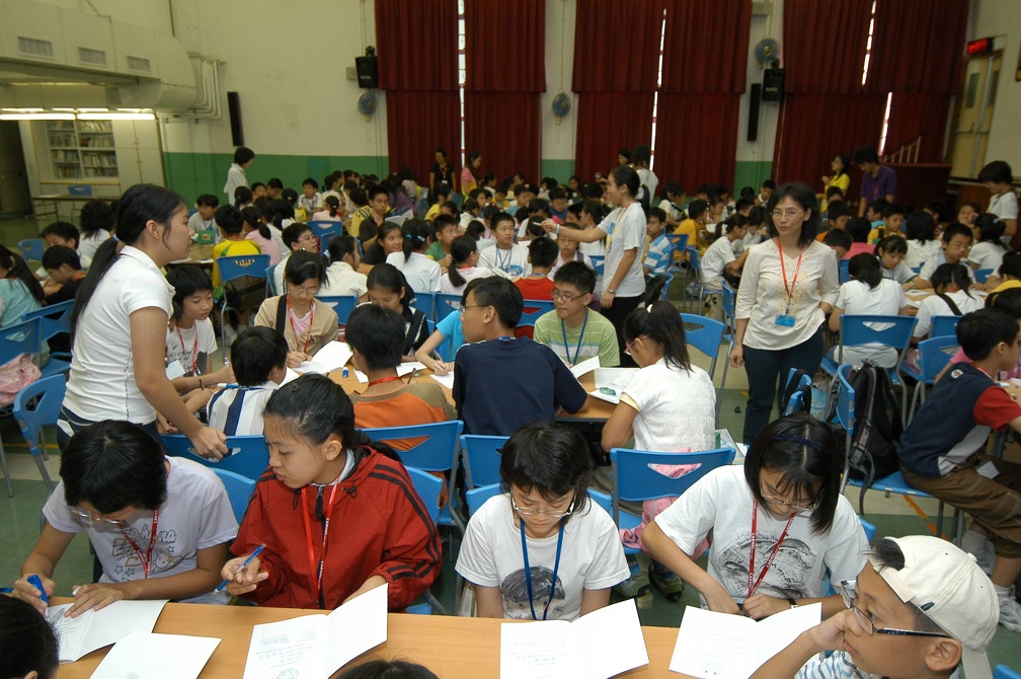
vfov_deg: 50.3
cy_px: 340
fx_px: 722
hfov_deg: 70.5
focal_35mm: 26
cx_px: 510
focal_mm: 17
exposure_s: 1/60
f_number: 4
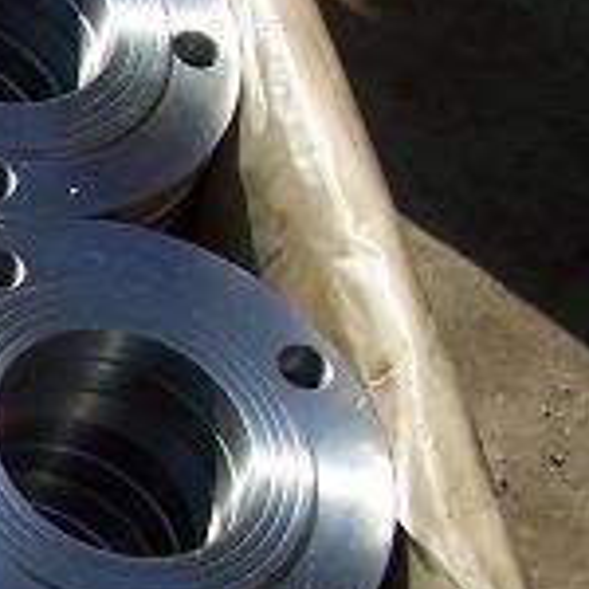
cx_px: -774
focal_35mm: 142
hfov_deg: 10.7
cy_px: 432
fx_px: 2734
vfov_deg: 12.3
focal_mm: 5.6
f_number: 5.1
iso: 80
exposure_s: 1/400
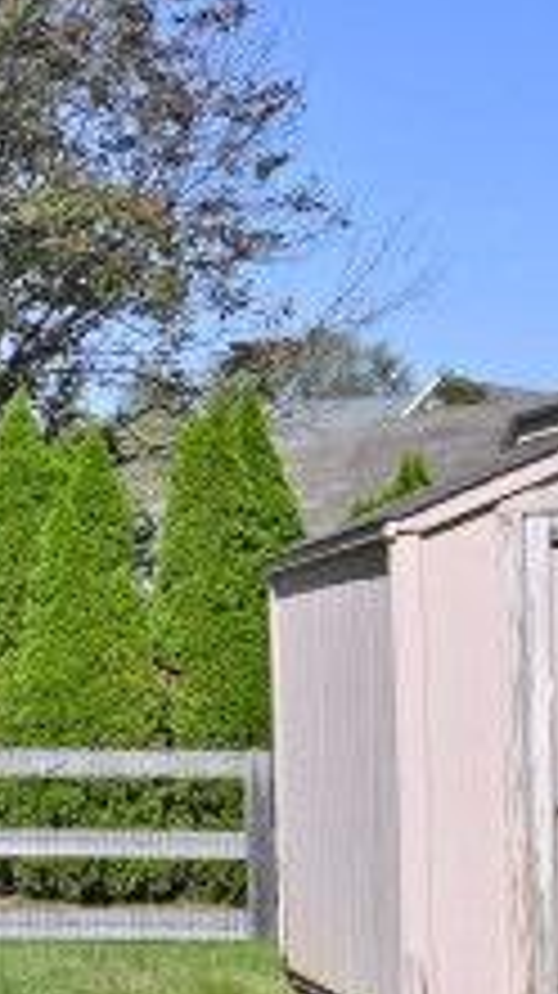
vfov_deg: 17.2
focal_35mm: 125
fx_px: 3283
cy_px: 558
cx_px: -207
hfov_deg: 9.5
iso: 100
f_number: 11
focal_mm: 17.5
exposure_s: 1/200
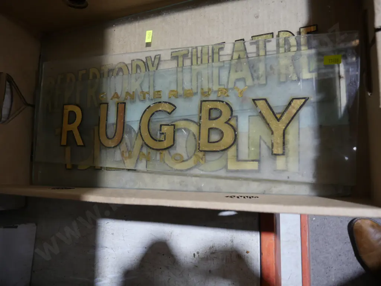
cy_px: 143
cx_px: 190
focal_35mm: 28
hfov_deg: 63.4
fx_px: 308
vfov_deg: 49.7
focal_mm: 14
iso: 500
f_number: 3.5
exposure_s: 1/60
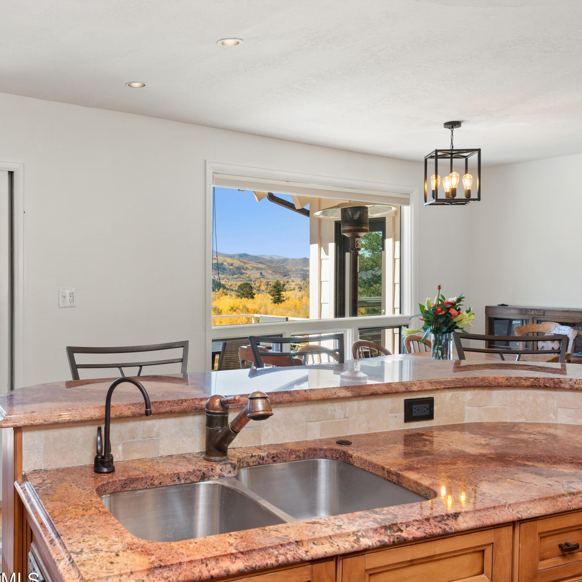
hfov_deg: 45.4
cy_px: 269
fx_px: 685
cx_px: 199
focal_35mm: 36
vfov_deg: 46.0
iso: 100
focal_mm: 24
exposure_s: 1/5
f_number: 8
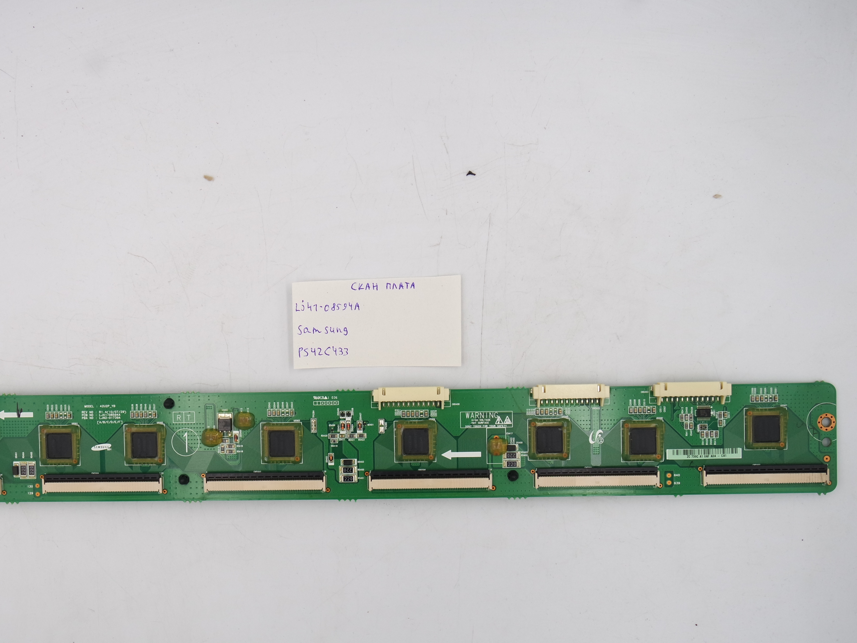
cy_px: 335
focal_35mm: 40
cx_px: 350
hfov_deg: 46.6
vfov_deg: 36.0
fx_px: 990
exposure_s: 1/100
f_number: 5.6
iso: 160
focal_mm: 13
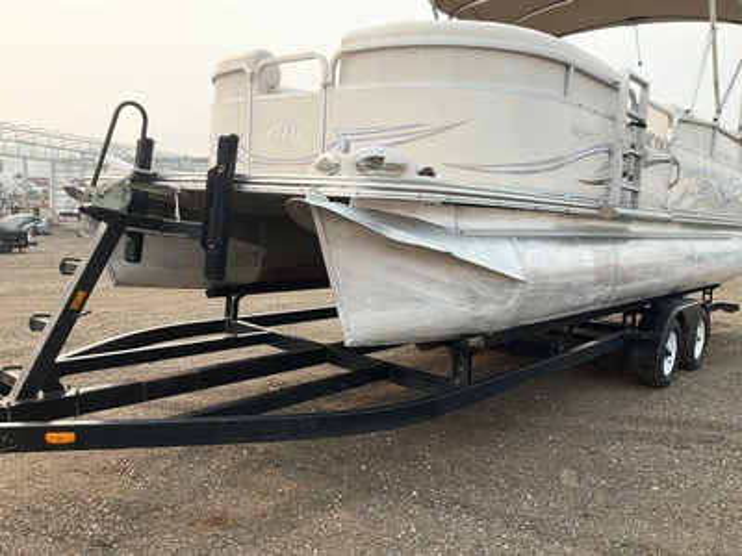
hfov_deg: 61.7
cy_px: 278
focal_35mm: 29
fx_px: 622
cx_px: 371
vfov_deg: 48.2
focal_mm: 3
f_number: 1.8
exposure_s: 1/855
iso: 25
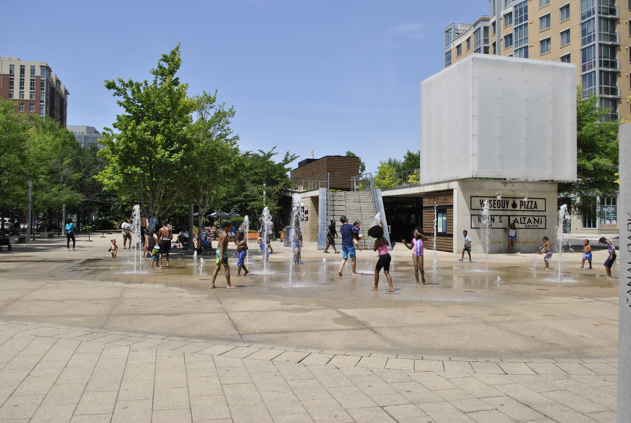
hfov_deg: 57.2
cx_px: 316
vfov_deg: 40.1
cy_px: 212
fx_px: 579
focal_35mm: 33
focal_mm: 22
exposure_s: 1/640
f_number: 5.6
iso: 100
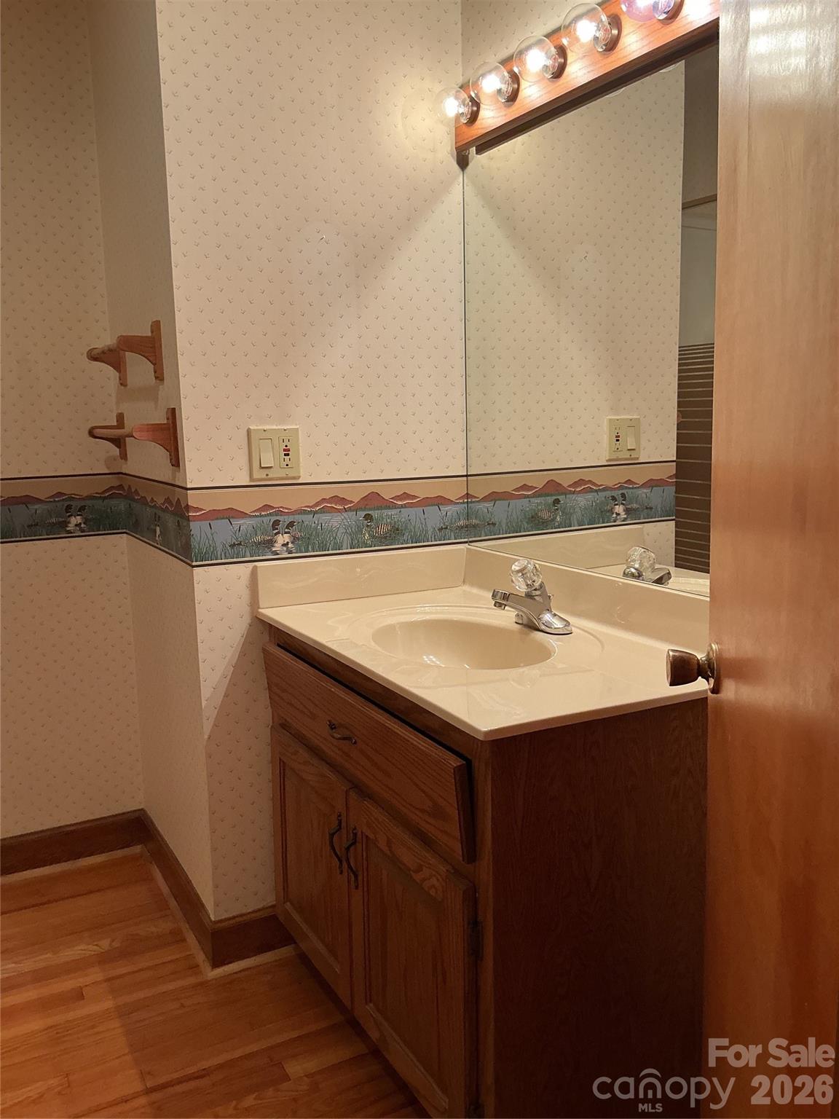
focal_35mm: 29
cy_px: 560
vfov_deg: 61.7
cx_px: 420
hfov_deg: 48.2
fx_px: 937
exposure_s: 1/60
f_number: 1.8
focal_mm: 3
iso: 80
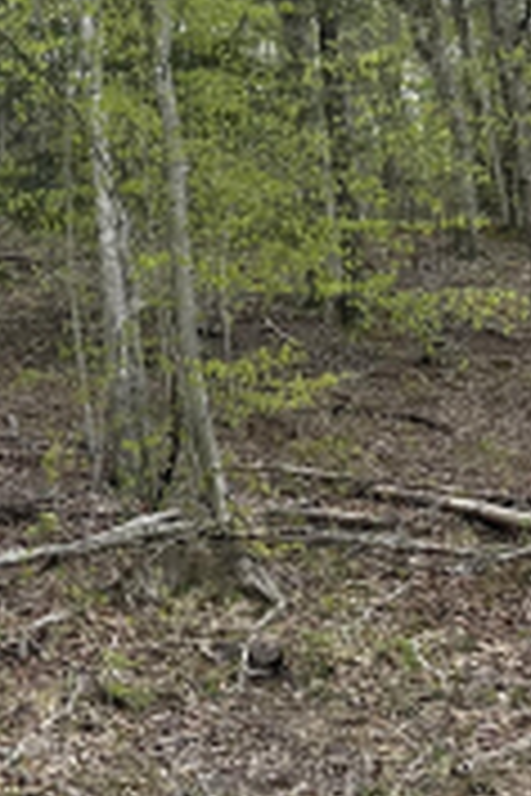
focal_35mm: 94
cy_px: 90
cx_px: -367
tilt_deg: +23.4
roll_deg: -0.5
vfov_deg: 21.2
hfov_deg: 13.3
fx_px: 2080
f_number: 1.78
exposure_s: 1/1304
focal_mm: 6.86
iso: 80
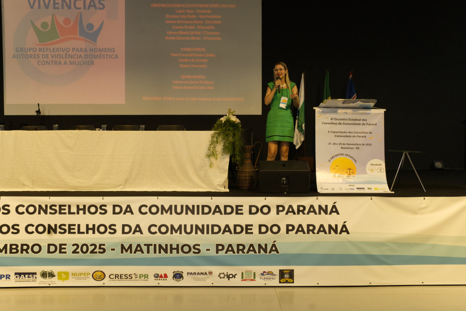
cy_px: 156
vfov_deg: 37.9
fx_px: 453
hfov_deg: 54.4
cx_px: 233
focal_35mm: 35
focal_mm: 35
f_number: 5.6
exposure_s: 1/100
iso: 5000
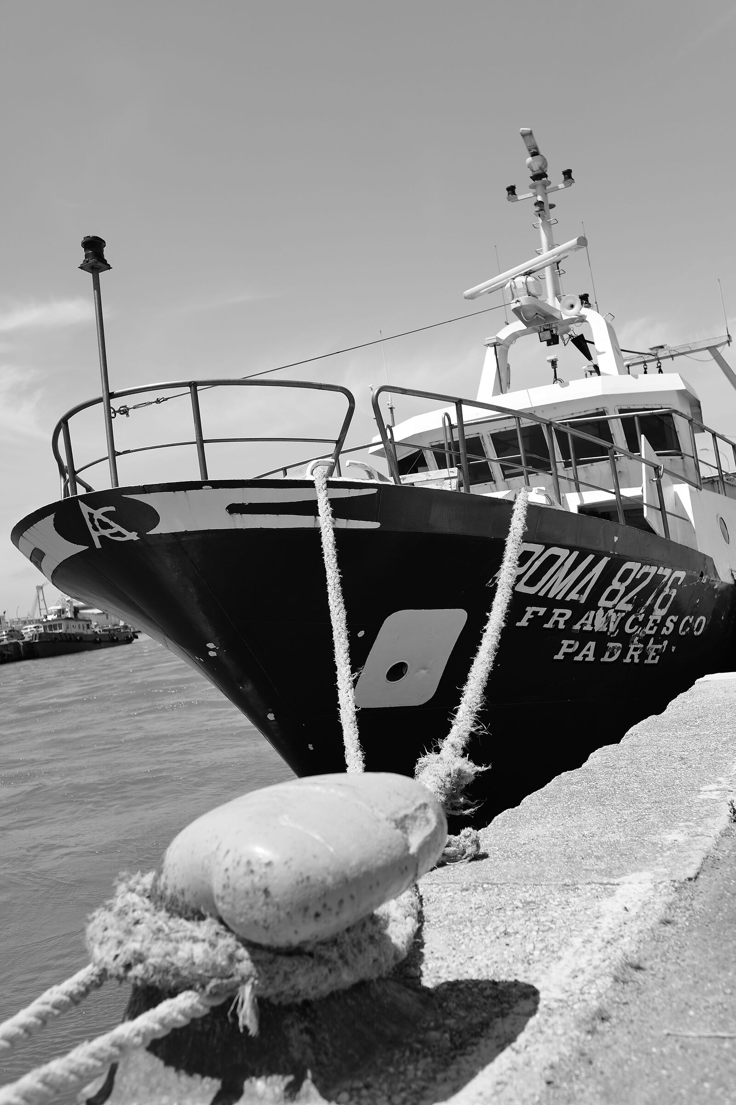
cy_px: 552
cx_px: 368
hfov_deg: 37.9
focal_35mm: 35
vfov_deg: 54.4
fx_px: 1073
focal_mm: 35
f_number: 2
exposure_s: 1/800
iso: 100
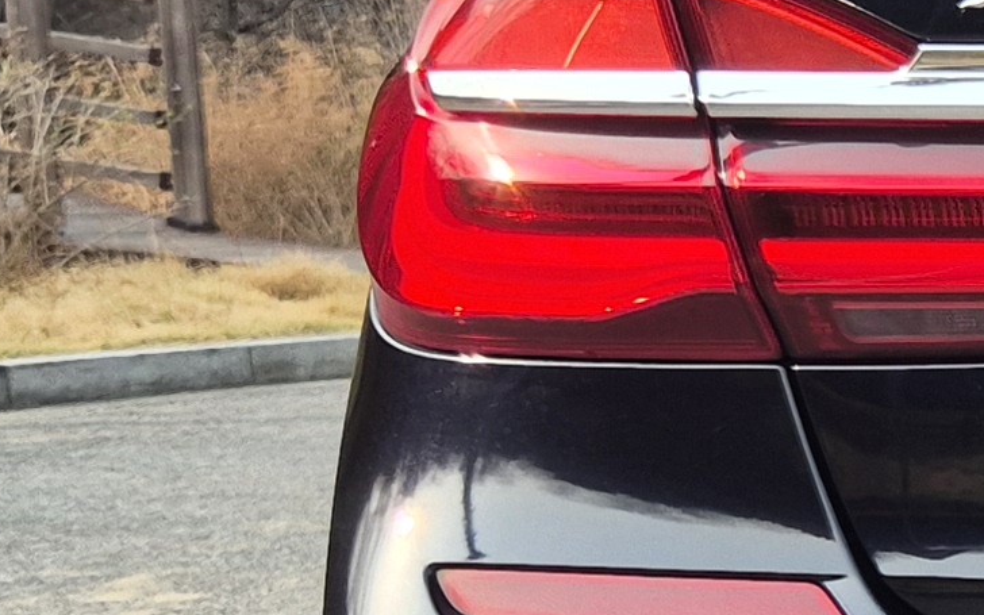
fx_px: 3594
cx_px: 1991
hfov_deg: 13.3
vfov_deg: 9.6
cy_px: 739
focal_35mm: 134
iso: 25
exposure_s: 1/548
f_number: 1.8
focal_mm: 5.4
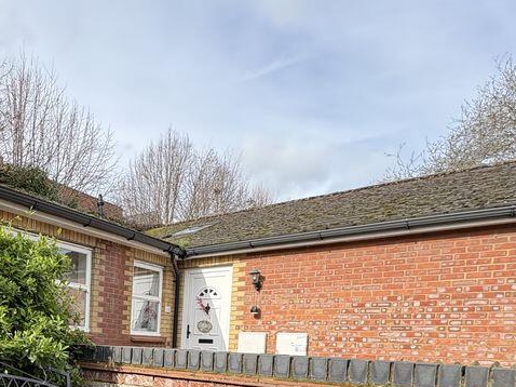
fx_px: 447
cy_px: 363
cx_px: 73
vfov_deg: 42.1
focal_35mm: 30
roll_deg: -1.6
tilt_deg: -2.6
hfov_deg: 54.0
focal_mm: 2.22
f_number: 2.2
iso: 64
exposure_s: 1/763
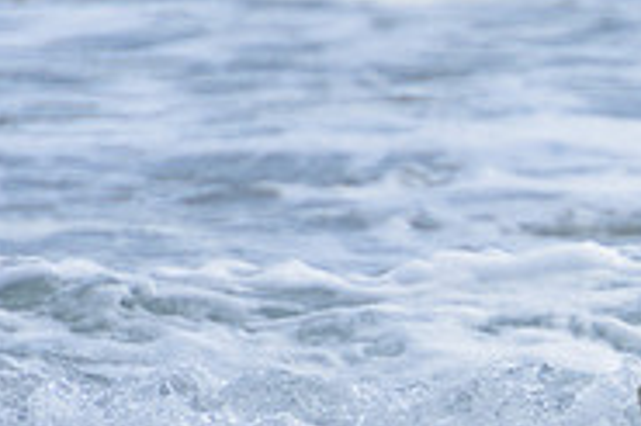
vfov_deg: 0.9
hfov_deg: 1.3
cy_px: 397
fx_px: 27396
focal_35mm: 1540
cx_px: 1221
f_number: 5.6
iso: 180
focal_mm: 400
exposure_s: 1/1600
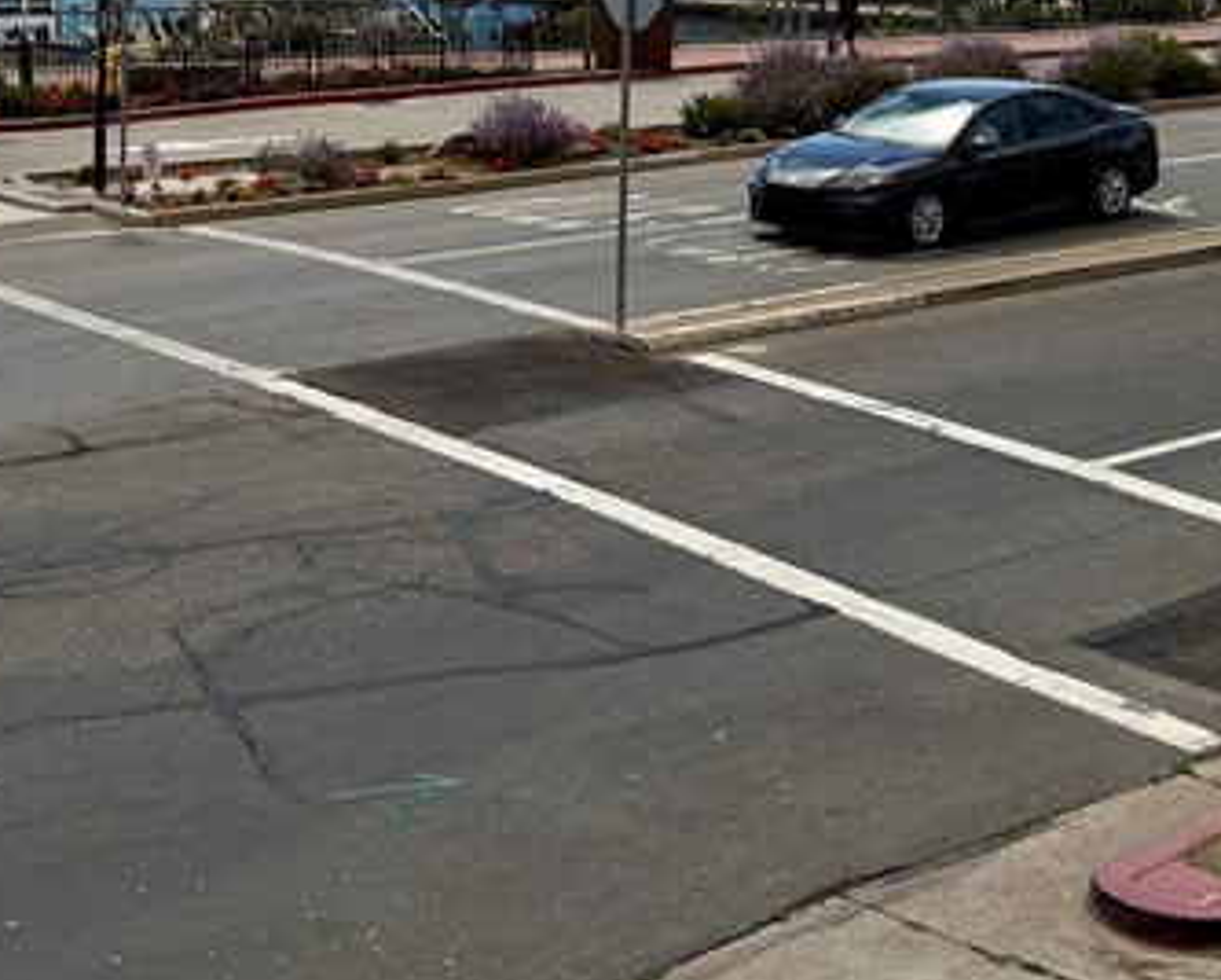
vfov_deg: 20.2
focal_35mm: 72
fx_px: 2604
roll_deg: +0.8
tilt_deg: -1.3
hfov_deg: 26.2
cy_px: -136
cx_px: 356
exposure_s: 1/11905
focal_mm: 6.76
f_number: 1.78
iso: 80
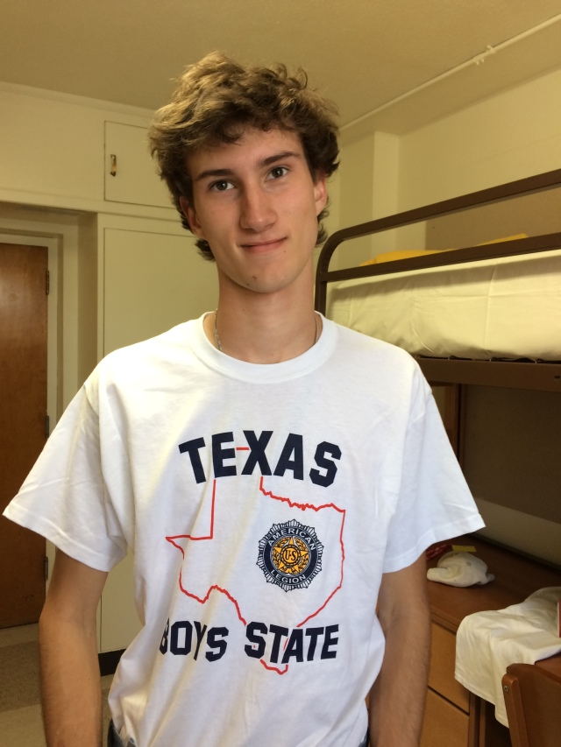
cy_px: 374
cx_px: 280
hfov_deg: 48.2
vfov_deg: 61.7
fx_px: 626
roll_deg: +0.2
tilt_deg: -3.4
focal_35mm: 29
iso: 50
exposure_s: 1/30
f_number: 2.2
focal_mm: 4.15
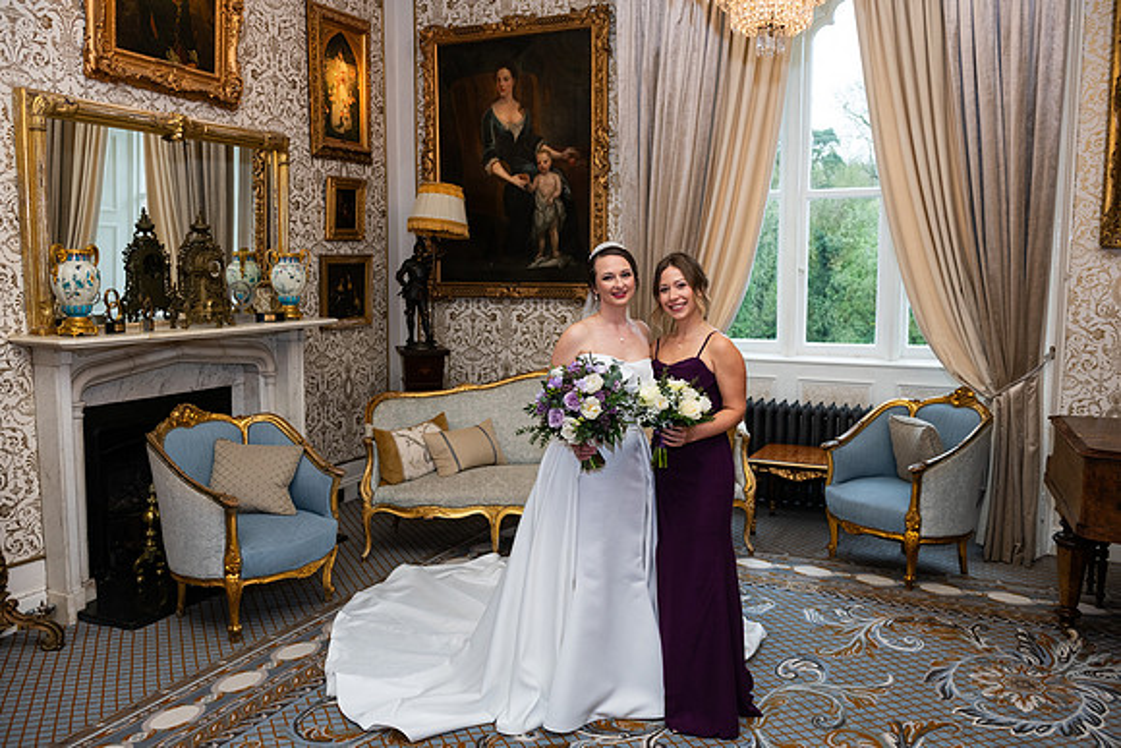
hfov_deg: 60.3
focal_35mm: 31
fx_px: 965
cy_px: 374
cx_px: 560
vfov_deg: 42.3
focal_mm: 31
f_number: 5
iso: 500
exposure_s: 1/160
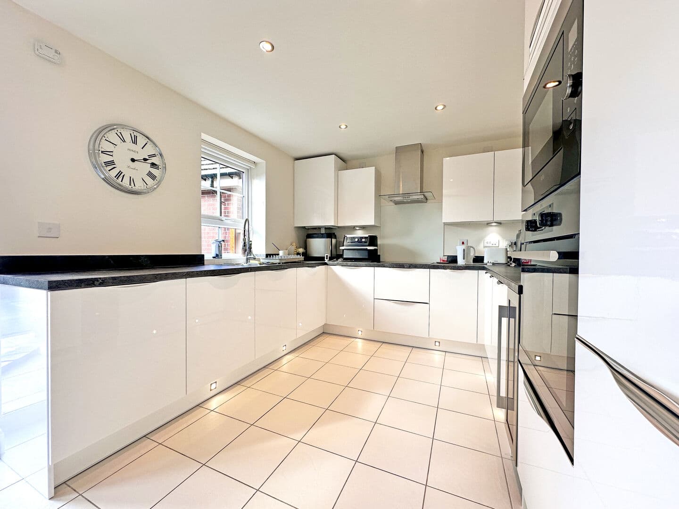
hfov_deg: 102.1
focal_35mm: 14
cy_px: 254
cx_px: 340
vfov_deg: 85.7
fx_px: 275
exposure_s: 1/99
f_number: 2.2
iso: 50
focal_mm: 2.22
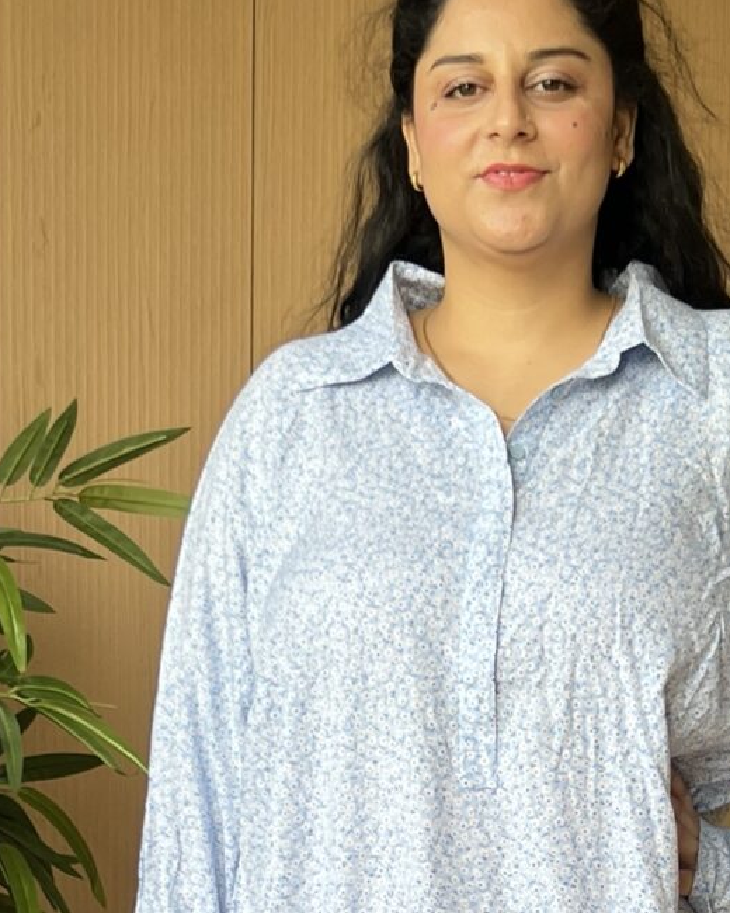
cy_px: 983
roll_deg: -0.6
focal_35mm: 100
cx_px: 413
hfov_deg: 15.4
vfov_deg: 18.5
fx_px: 2701
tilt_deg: -6.8
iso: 32
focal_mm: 5.7
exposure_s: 1/121
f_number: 1.5
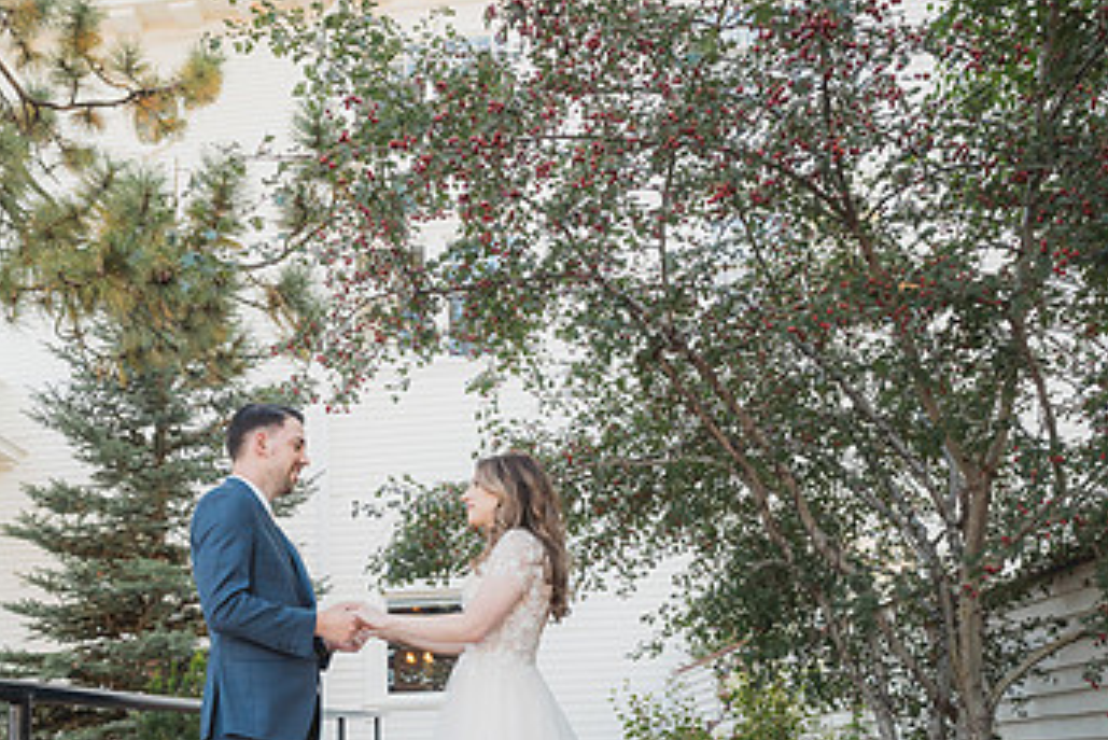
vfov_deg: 40.8
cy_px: 580
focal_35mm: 31
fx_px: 954
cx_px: 465
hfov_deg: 59.9
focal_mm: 18
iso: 1000
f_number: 2.8
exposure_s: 1/500
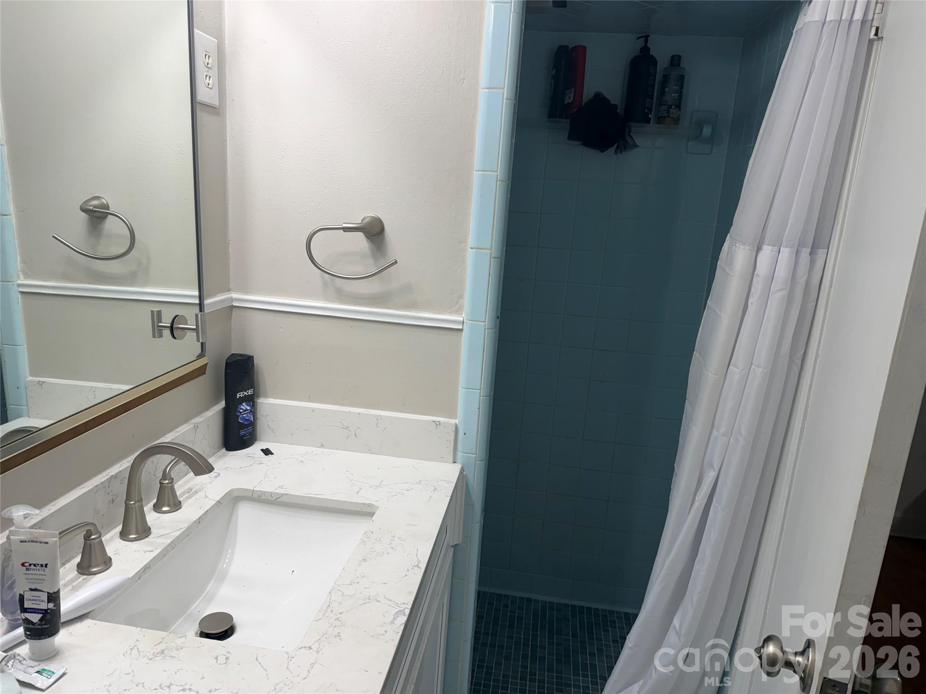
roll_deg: -3.6
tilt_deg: -13.7
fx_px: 642
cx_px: 463
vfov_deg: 56.8
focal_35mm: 24
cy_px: 347
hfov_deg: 71.6
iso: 64
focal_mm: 6.76
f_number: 1.78
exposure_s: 1/120
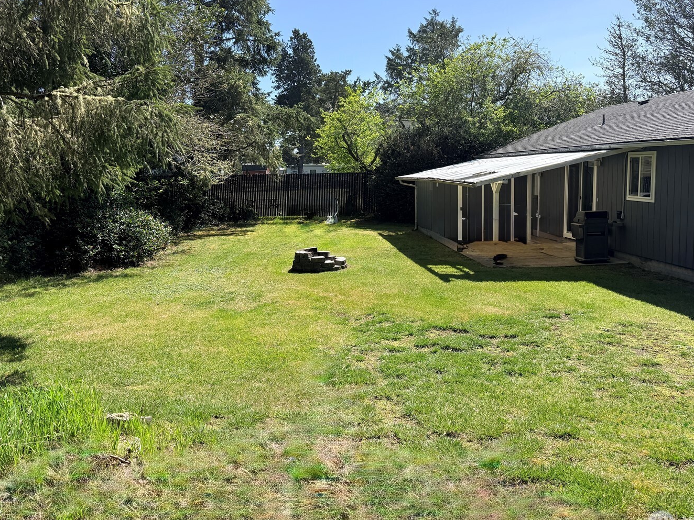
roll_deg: +1.3
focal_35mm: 29
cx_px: 364
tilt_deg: -4.3
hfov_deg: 61.6
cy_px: 231
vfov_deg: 48.1
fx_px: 581
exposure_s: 1/3584
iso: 100
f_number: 1.78
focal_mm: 6.76
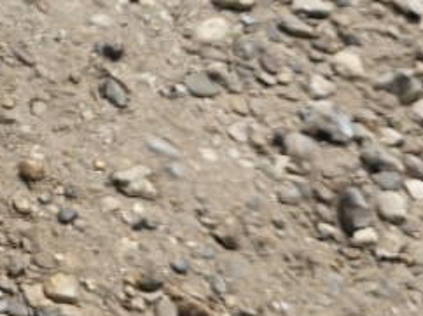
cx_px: -502
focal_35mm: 137
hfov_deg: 12.2
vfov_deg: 10.3
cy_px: -230
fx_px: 1672
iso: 25
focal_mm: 5.4
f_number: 1.8
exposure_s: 1/1884
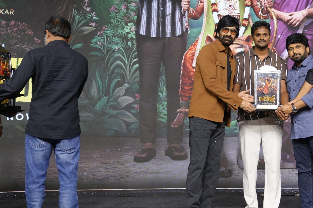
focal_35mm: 66
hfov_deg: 29.7
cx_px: 260
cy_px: 63
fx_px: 574
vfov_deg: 20.5
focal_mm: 37
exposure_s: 1/160
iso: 1600
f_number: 3.5
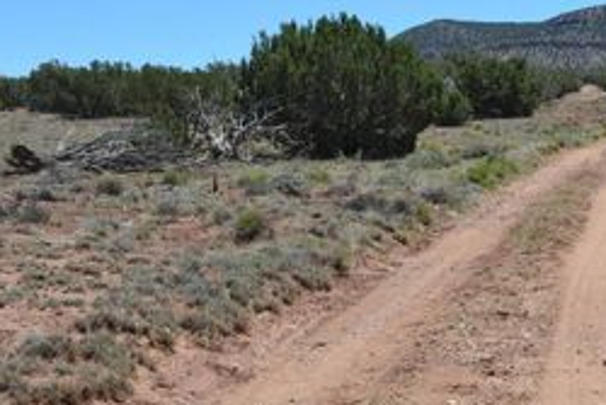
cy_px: 166
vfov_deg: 16.3
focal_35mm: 84
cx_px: 429
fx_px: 1415
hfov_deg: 24.0
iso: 100
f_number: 8
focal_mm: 28
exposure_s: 1/250
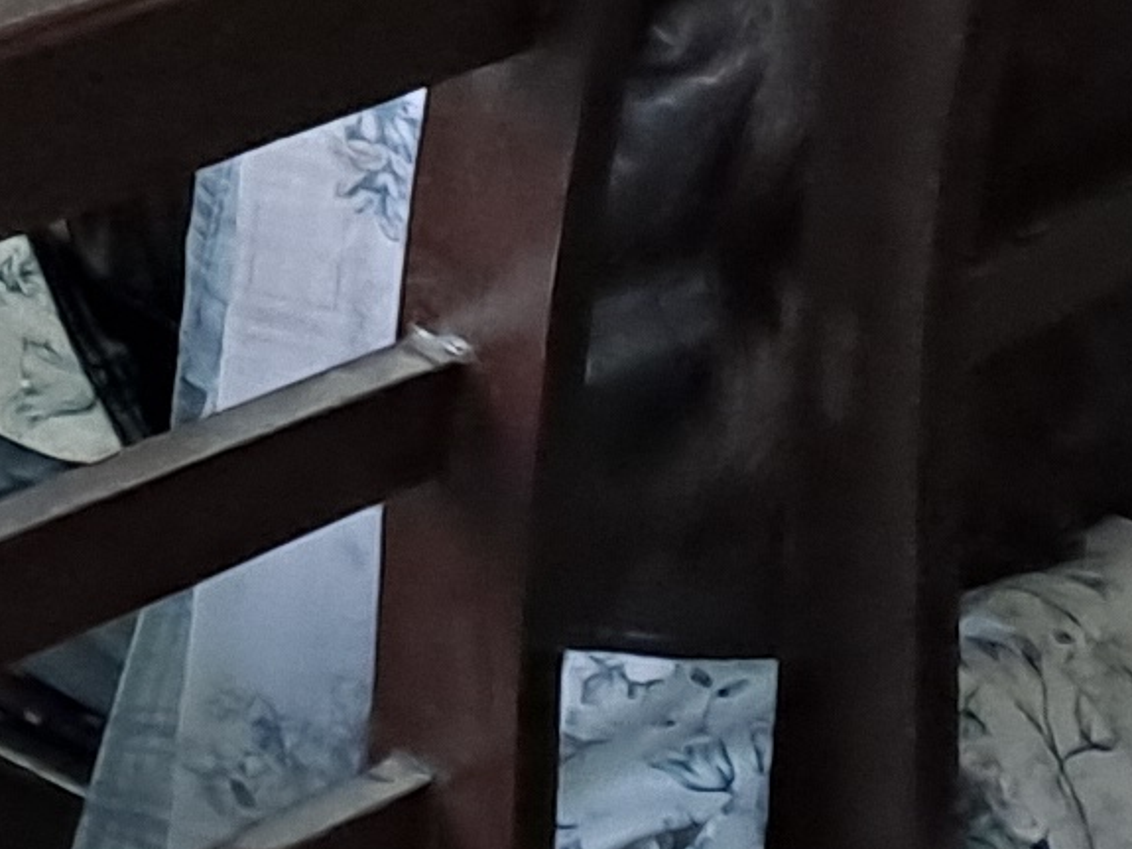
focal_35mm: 174
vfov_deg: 8.0
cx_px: -1173
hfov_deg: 10.4
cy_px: -989
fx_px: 5689
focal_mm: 4.65
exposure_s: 1/50
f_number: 1.8
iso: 250
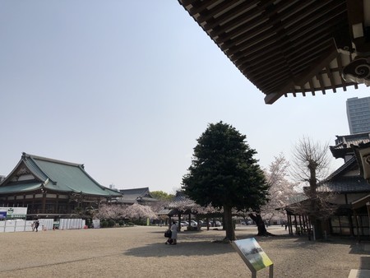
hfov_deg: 63.4
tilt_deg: +14.5
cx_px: 185
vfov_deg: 49.8
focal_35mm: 28
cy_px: 139
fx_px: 299
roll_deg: +0.8
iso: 25
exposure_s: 1/8000
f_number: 1.8
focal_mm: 3.99
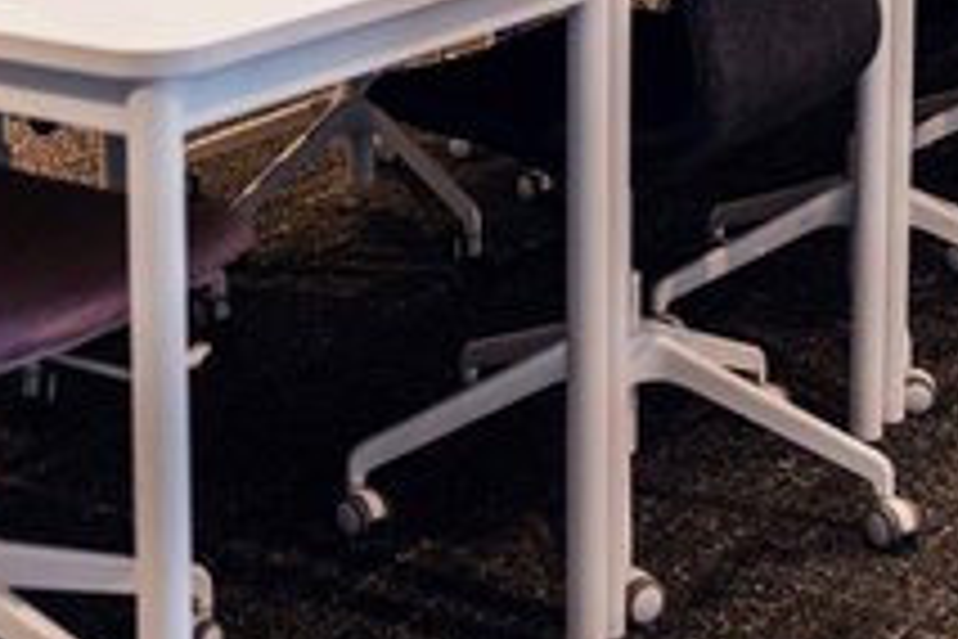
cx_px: 441
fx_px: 2395
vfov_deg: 14.5
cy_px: -191
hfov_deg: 22.6
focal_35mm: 90
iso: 2000
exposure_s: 1/160
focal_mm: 24
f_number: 2.8
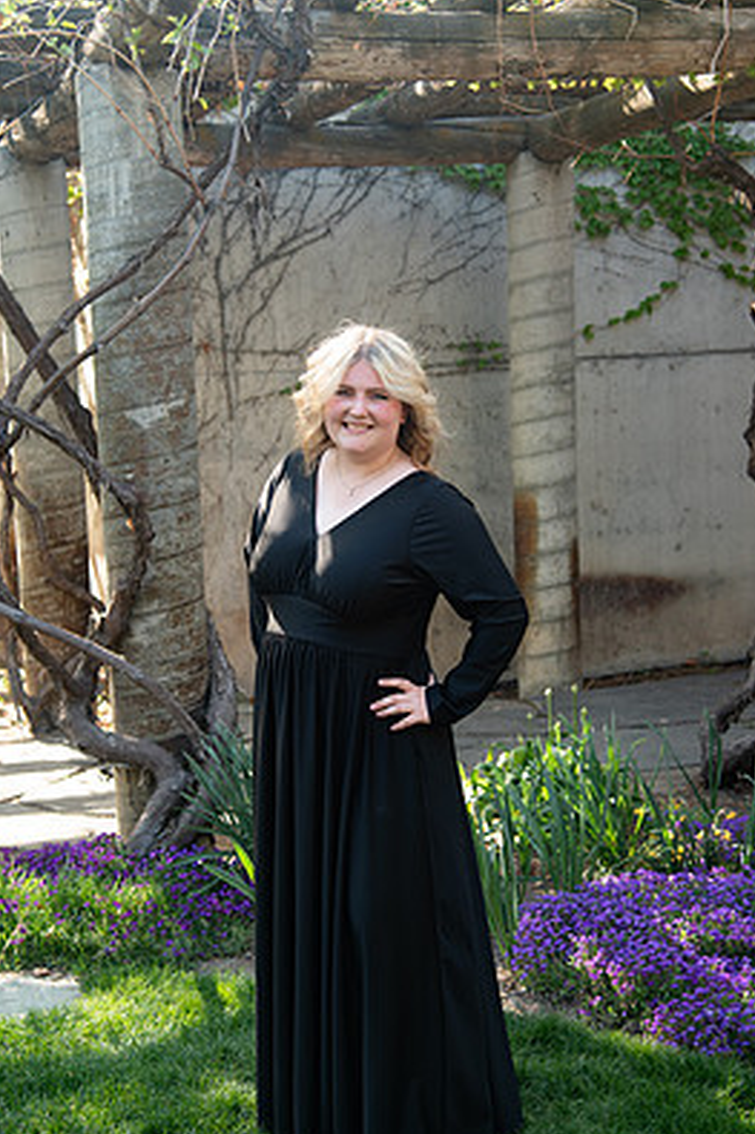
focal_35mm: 57
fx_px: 1795
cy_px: 580
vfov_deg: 35.1
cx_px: 359
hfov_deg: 23.8
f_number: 4
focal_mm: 50
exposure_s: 1/125
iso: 250
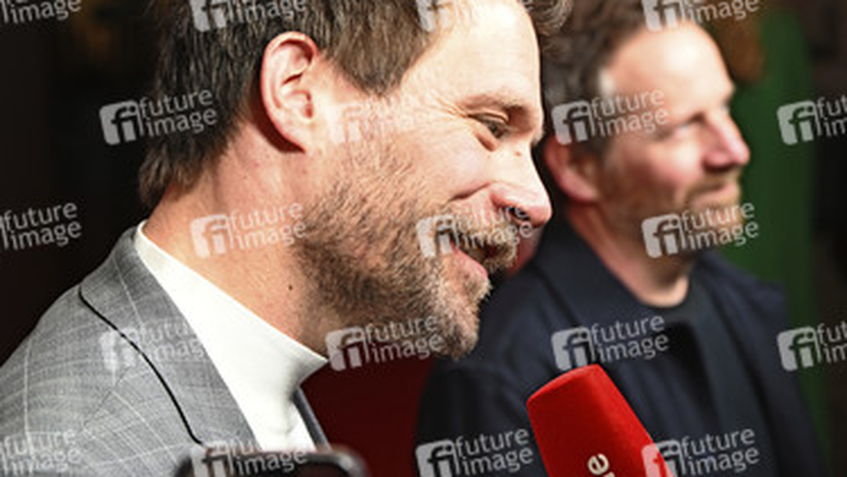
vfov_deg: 9.6
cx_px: 414
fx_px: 2830
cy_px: 174
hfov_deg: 17.0
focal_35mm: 126
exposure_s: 1/160
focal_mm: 100
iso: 1000
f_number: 6.3
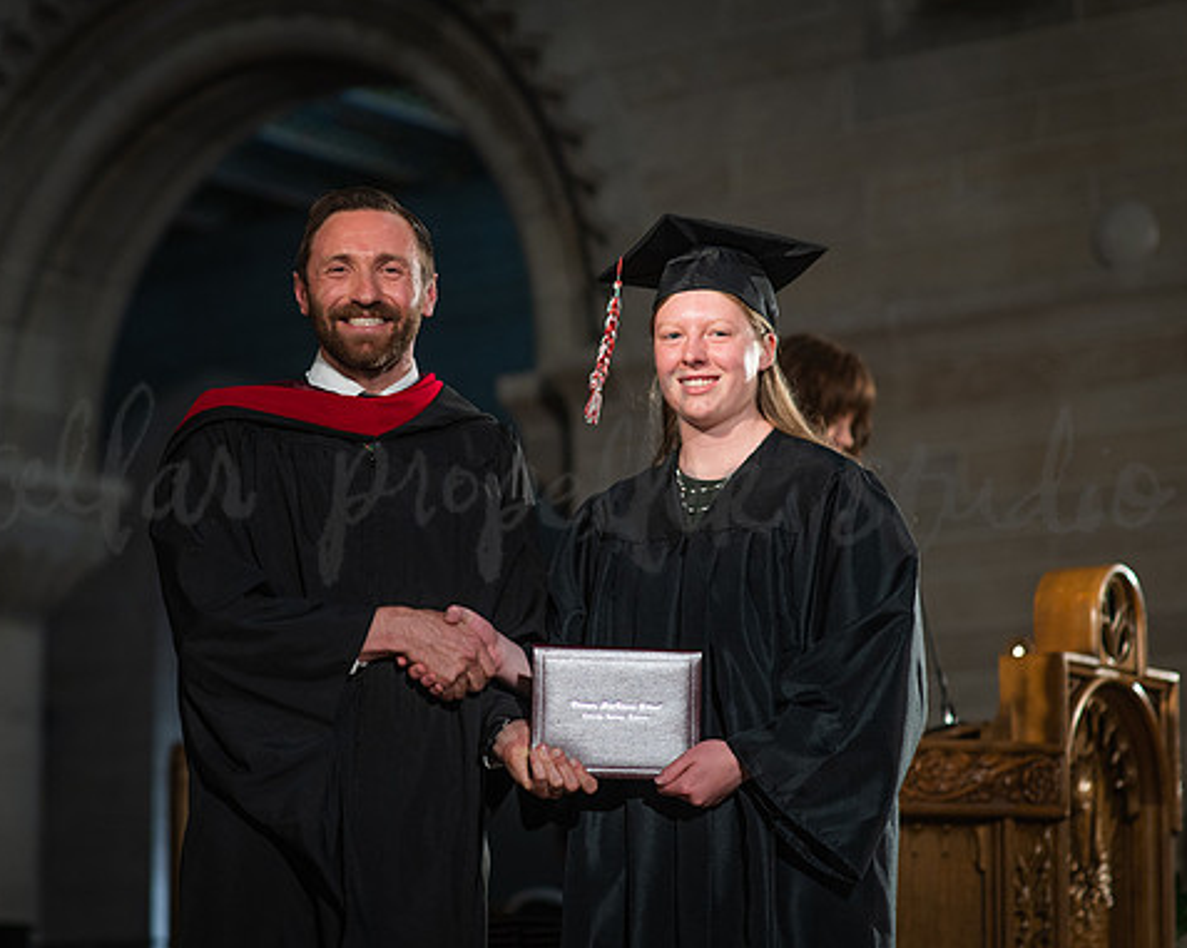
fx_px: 3406
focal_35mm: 97
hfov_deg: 19.8
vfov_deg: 15.8
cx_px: 547
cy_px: 475
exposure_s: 1/320
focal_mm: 85
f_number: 2.5
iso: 1250
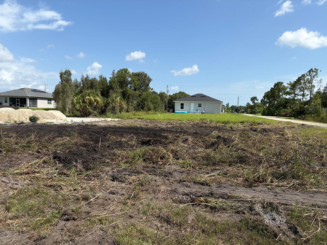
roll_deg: -1.0
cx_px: 159
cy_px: 127
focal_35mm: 27
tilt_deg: -3.6
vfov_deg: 51.4
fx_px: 255
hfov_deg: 65.3
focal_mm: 5.96
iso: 50
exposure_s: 1/3279
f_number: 1.6
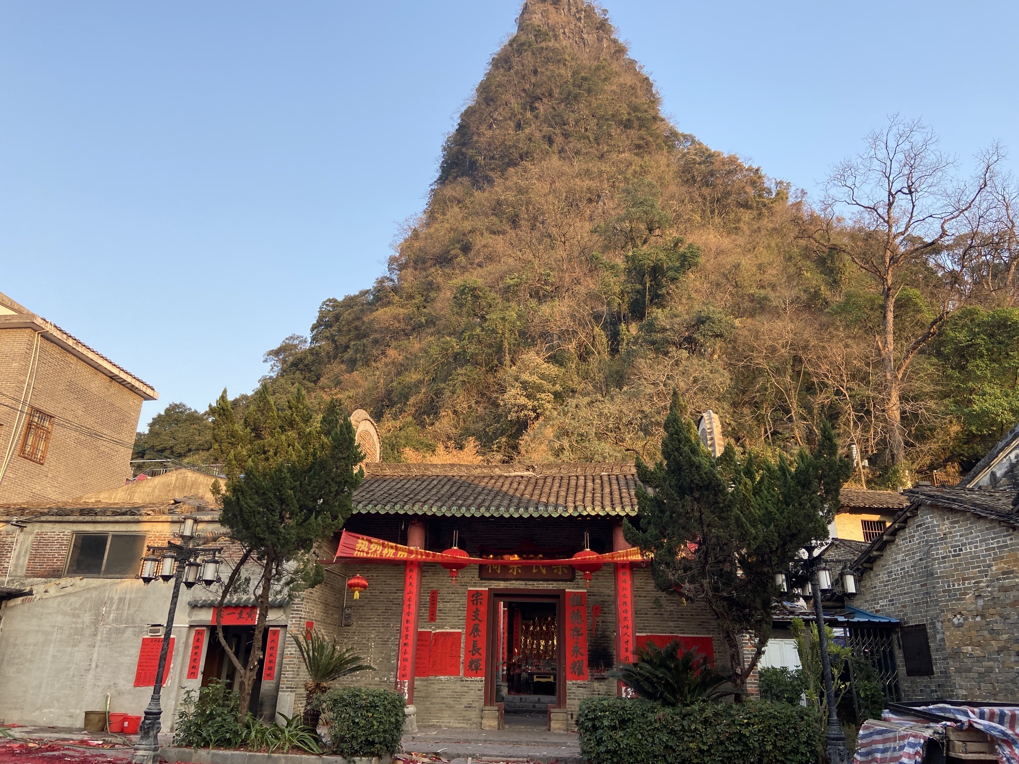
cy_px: 382
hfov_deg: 67.3
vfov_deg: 53.1
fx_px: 765
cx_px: 510
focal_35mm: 26
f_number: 1.8
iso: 32
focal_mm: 4.25
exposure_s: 1/355
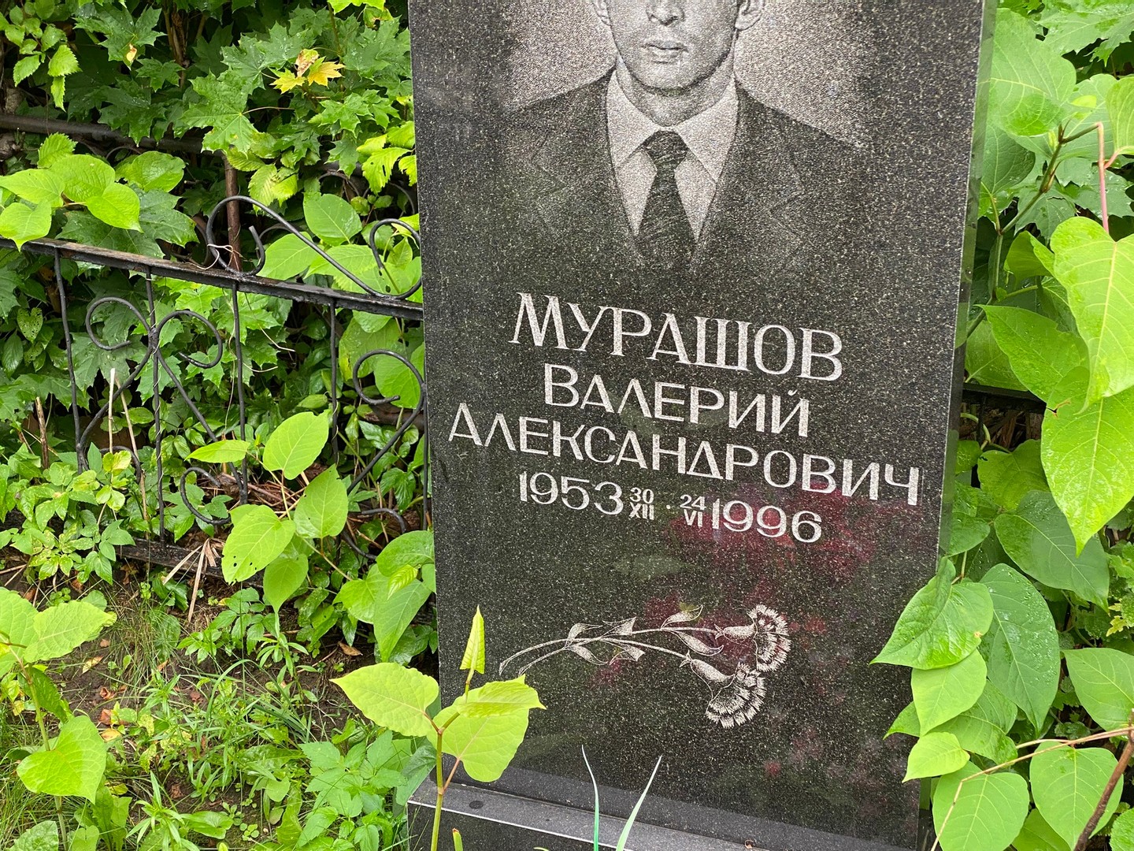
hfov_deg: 36.8
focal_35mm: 52
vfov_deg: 28.0
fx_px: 1703
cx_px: 567
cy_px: 426
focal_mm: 6
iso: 80
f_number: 2
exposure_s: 1/122
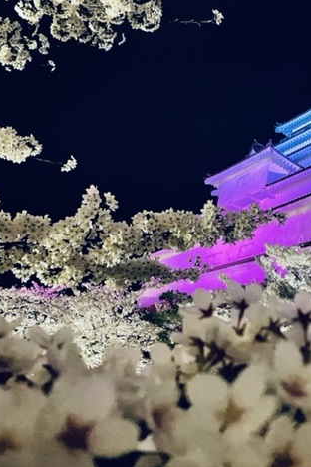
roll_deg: -7.3
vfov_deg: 51.9
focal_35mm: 37
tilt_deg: +22.4
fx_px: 479
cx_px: 291
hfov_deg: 33.6
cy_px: 238
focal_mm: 4.2
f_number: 1.6
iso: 1000
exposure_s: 1/25
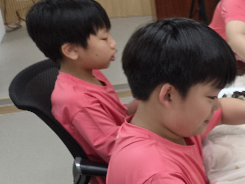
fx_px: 467
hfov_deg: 24.2
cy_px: 102
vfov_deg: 22.2
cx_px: 348
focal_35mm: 66
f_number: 1.8
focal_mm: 5.4
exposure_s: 1/120
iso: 125
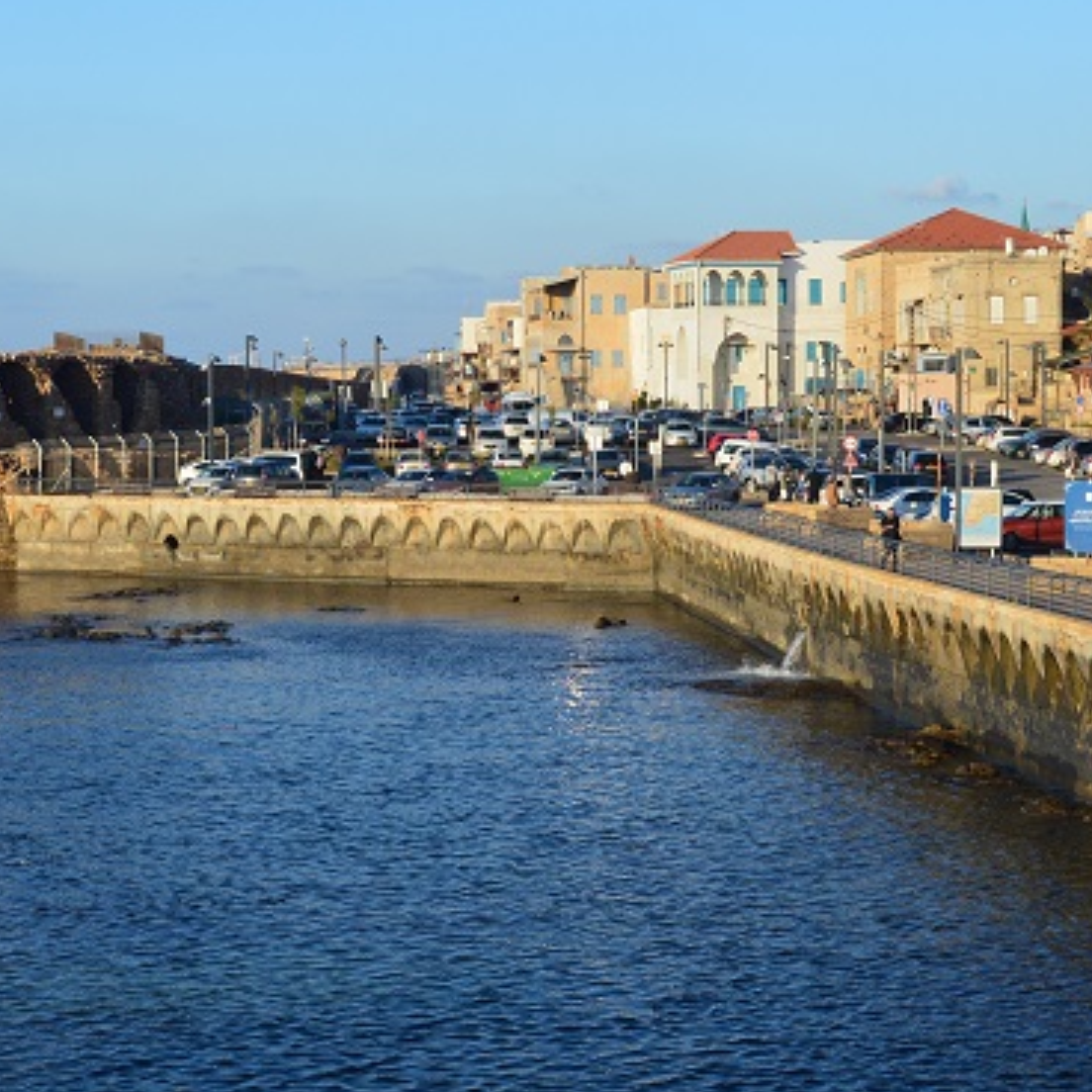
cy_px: 509
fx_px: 2962
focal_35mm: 83
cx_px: 602
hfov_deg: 20.9
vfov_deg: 20.9
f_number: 10
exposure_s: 1/200
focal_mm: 30
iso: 400
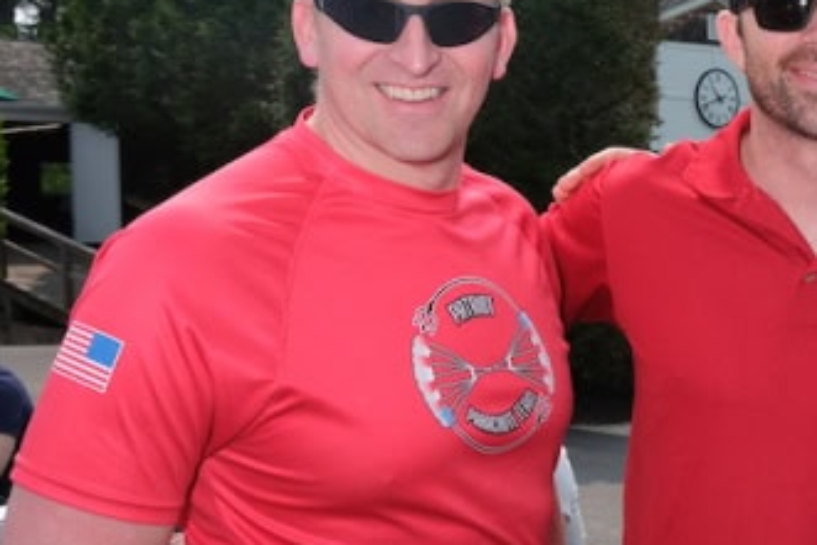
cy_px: 306
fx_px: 1589
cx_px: 827
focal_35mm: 70
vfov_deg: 19.5
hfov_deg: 27.1
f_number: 8
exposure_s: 1/250
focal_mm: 19.2
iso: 125
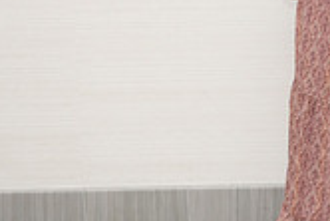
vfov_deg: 9.9
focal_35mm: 136
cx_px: 525
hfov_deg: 13.9
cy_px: -61
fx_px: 1248
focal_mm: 39
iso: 500
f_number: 5
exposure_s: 1/100
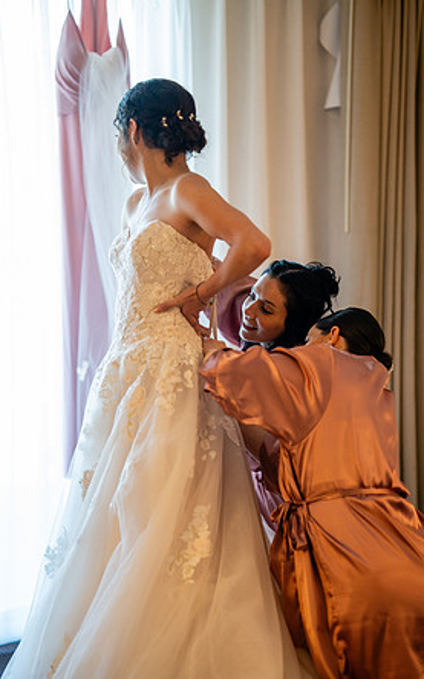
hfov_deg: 14.9
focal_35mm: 88
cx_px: 207
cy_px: 342
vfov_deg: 23.5
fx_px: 1626
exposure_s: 1/200
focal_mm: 85
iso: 640
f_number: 1.4
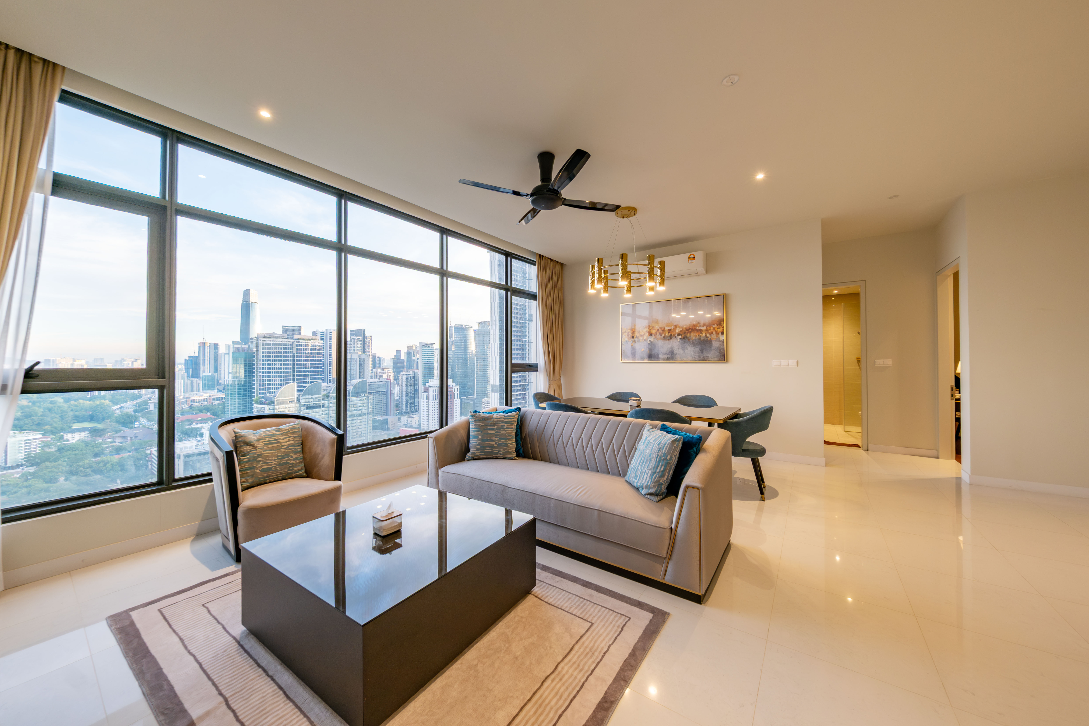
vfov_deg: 90.0
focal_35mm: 12
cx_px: 544
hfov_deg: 112.6
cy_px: 363
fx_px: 363
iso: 800
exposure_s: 1/15
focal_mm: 8
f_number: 8
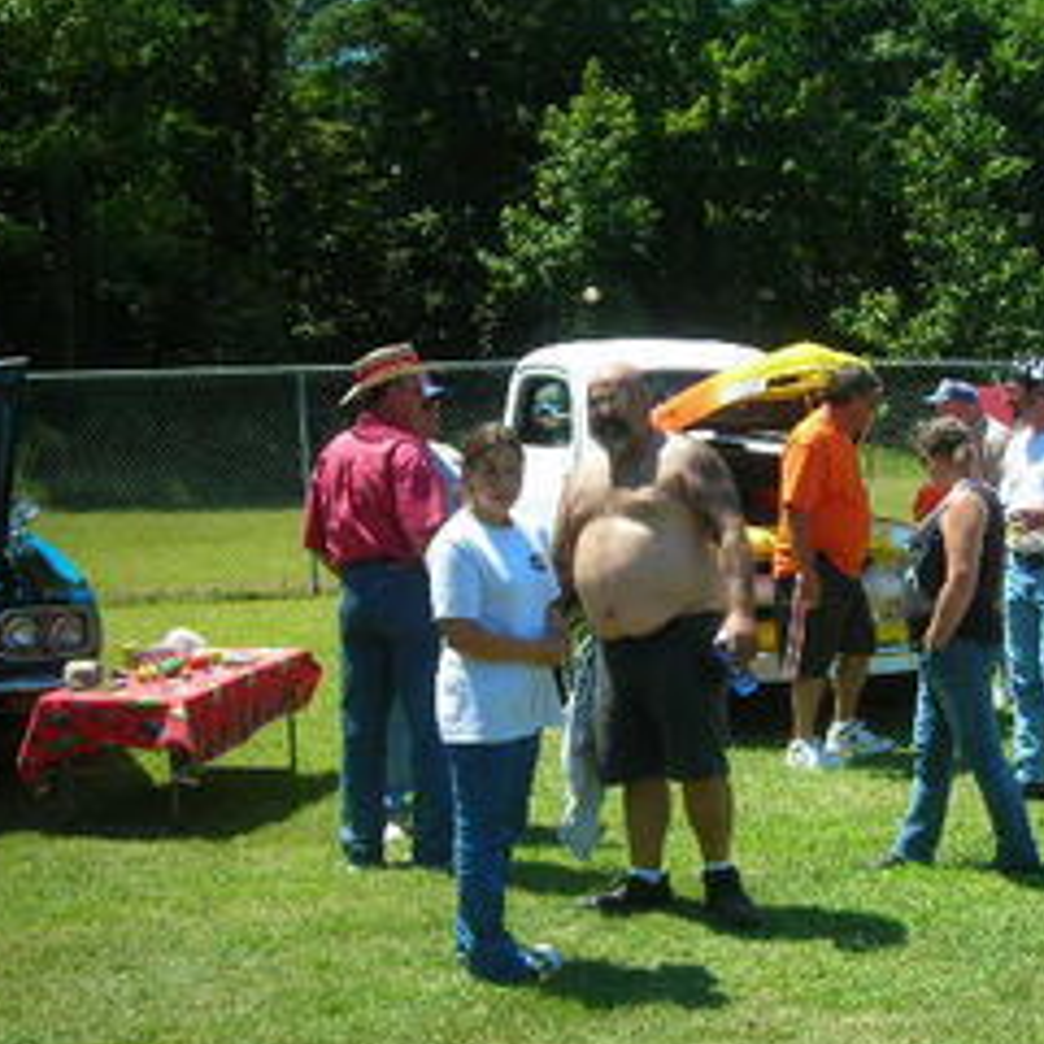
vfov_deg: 30.6
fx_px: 1911
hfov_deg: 30.2
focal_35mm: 56
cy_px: 539
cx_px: 735
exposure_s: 1/324
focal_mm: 6.3
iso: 50
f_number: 3.2
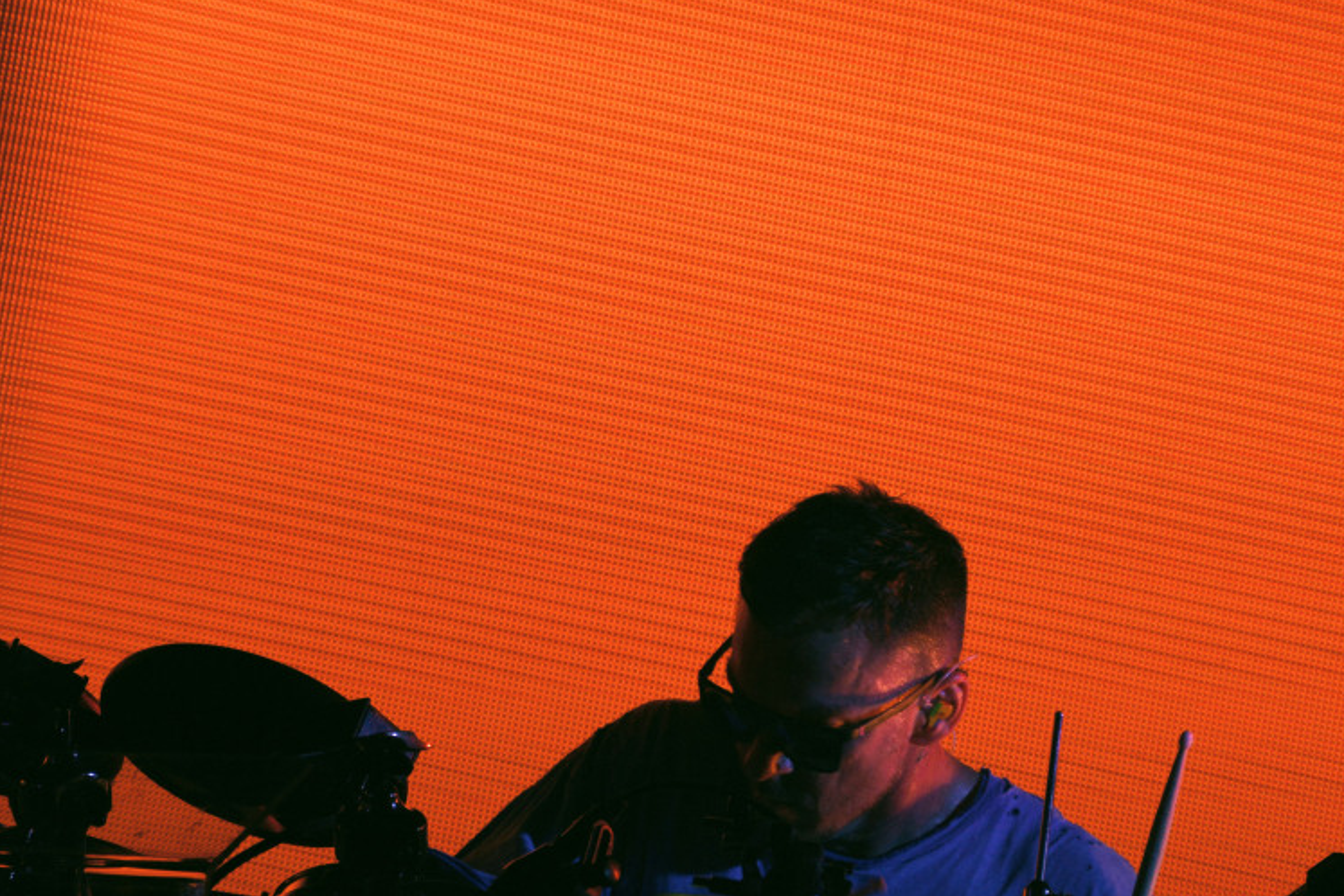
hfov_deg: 8.1
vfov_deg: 5.4
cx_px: 628
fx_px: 9437
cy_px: 435
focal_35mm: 253
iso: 400
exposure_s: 1/500
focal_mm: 105
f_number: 5.6
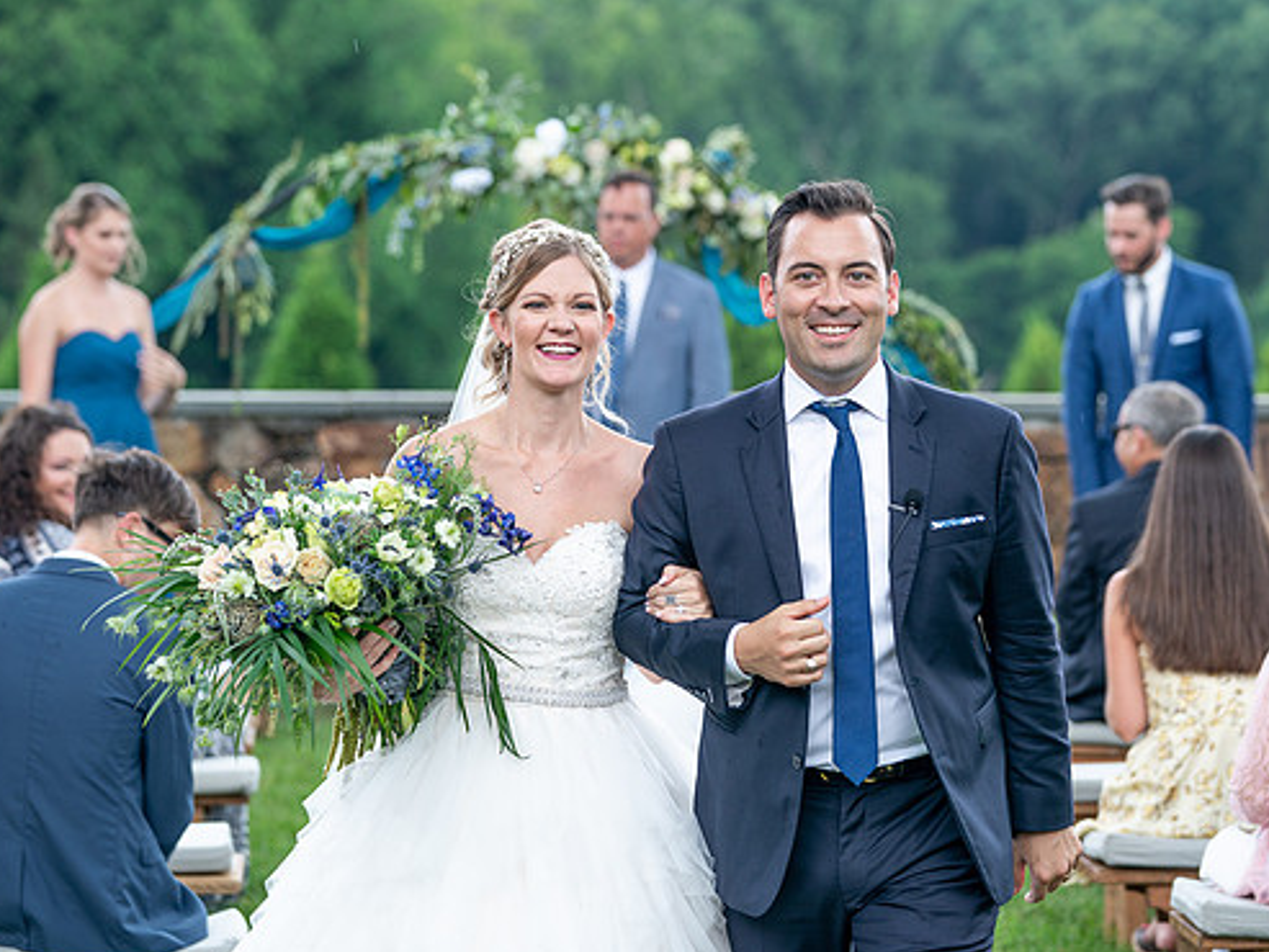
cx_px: 667
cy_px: 475
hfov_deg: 15.8
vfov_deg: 11.9
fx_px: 4584
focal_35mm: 125
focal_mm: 106
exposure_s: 1/250
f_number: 3.5
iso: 100
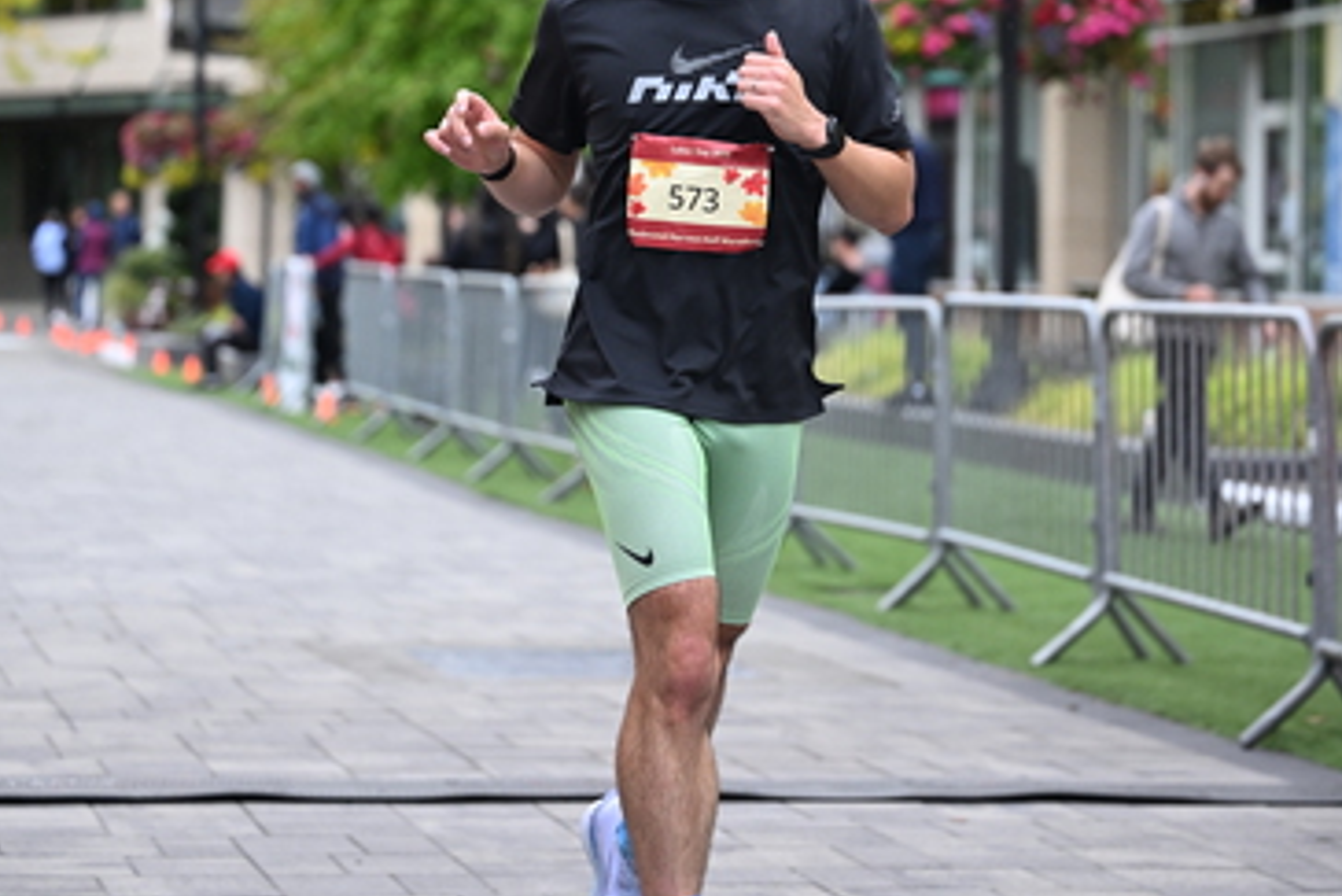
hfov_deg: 16.5
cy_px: 129
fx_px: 4624
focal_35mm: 124
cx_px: 669
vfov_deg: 11.0
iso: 1000
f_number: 2.8
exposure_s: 1/1600
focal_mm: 82
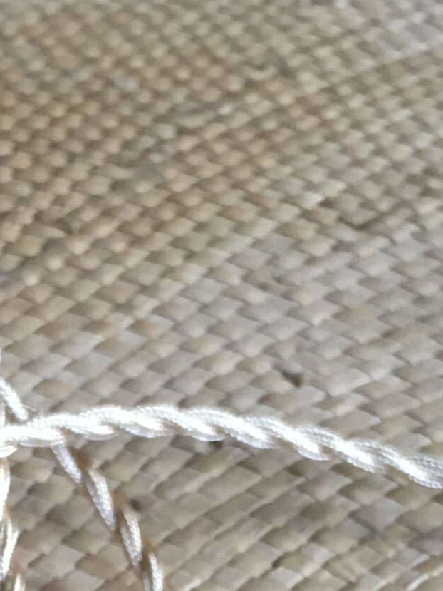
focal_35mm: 141
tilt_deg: -36.0
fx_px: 2405
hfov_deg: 10.4
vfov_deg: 13.3
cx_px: -58
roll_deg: -1.3
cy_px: 860
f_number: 2.2
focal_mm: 4.15
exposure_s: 1/33
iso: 160
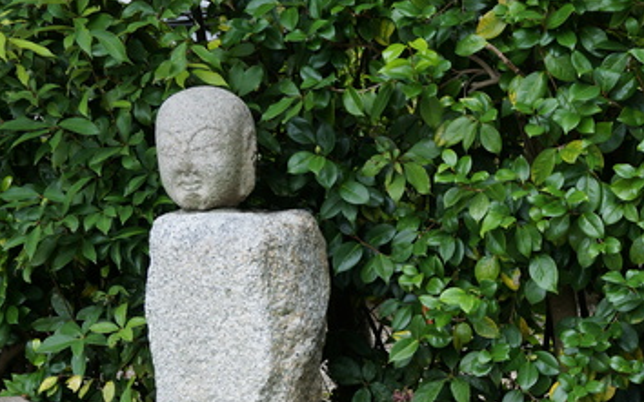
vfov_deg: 22.3
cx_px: 462
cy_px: 337
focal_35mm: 57
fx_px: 1000
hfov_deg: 35.1
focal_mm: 22
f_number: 4
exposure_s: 1/60
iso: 100
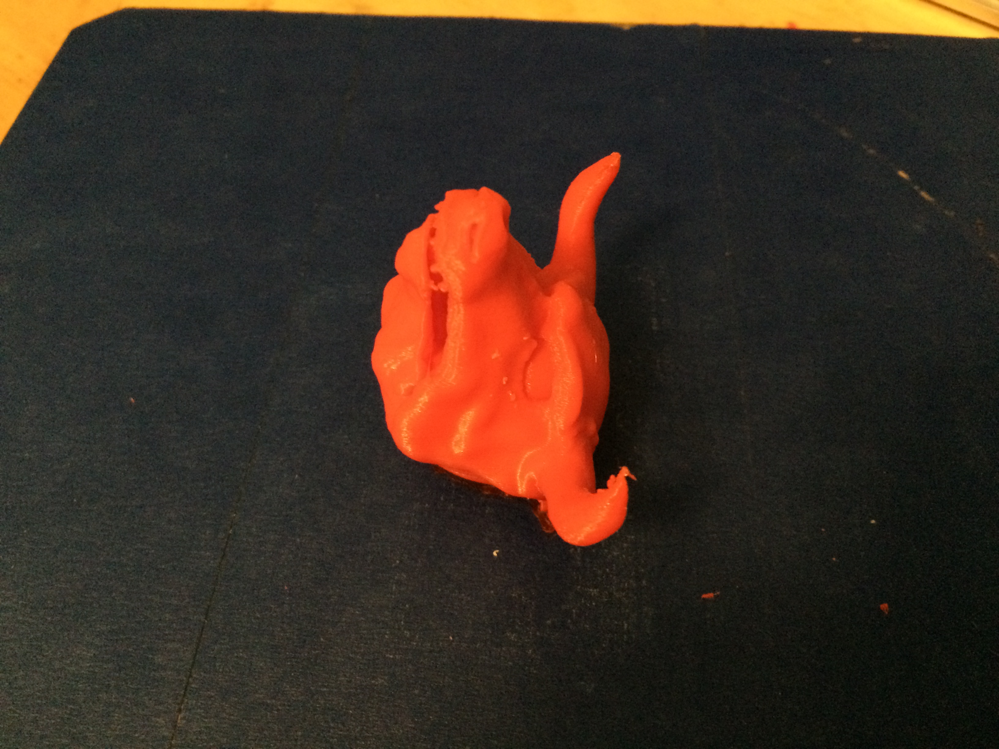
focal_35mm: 29
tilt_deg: -53.6
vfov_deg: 48.2
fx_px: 837
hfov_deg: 61.7
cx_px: 500
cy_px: 374
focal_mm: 4.15
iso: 400
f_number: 2.2
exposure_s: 1/15
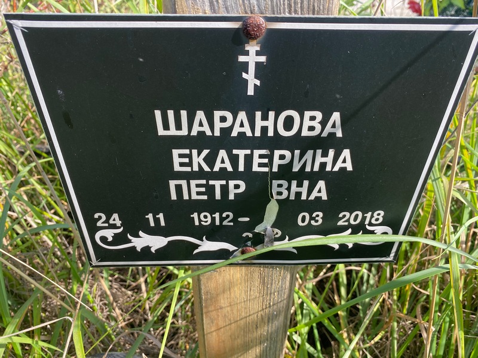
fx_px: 359
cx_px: 239
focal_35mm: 26
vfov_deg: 53.1
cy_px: 179
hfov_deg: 67.3
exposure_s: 1/376
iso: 32
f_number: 1.8
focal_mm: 4.25
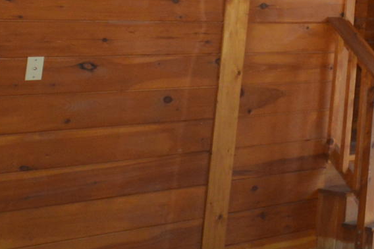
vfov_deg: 13.6
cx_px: 800
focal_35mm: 95
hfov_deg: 15.7
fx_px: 986
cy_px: -123
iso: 400
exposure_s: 1/100
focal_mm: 12
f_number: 5
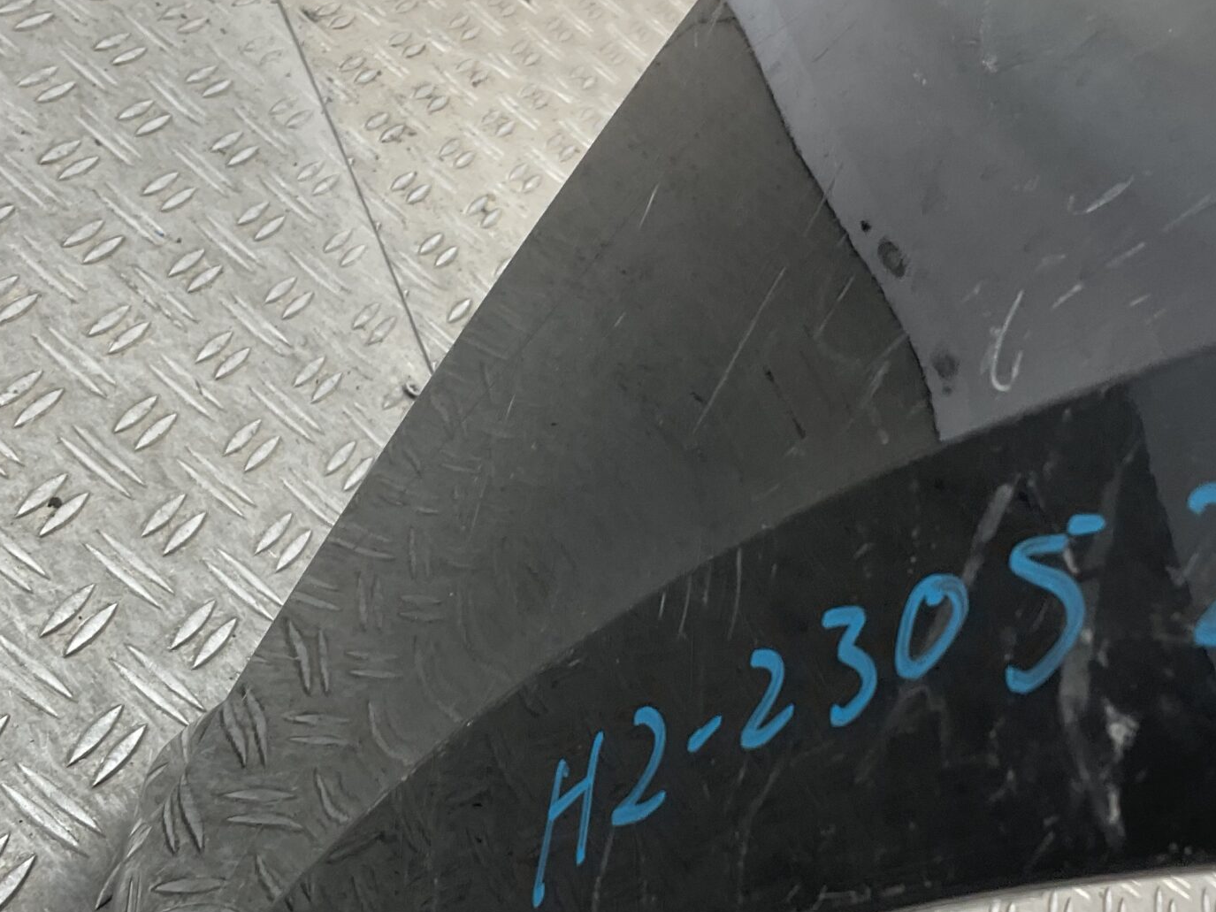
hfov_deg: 35.5
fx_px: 1897
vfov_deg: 27.0
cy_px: 457
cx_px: 700
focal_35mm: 54
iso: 20
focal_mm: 3
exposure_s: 1/100
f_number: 1.8
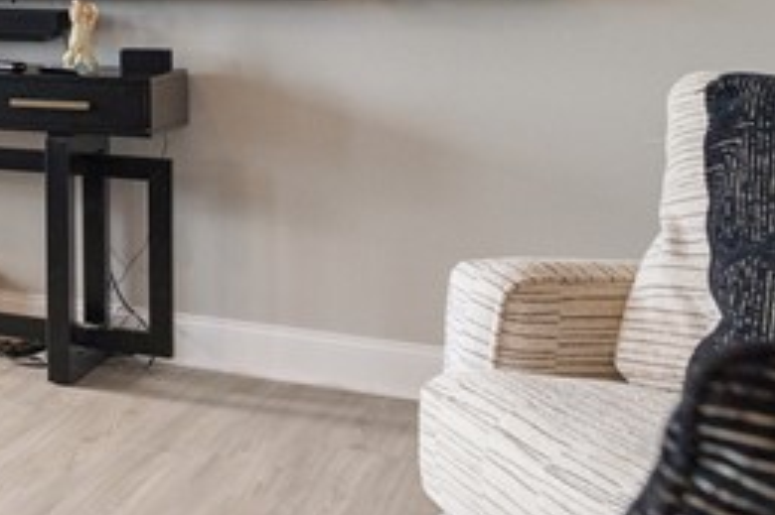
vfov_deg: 18.5
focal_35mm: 71
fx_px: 1527
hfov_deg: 22.3
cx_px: -453
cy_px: -42
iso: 400
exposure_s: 1/8
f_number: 4
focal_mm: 17
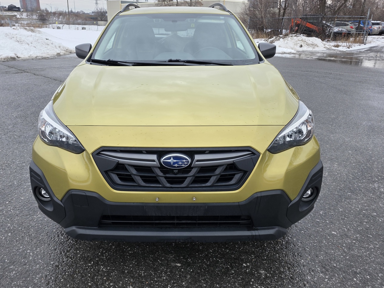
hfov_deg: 67.1
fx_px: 288
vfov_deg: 52.9
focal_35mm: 26
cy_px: 128
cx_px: 171
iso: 40
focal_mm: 6.3
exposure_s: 1/359
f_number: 1.7
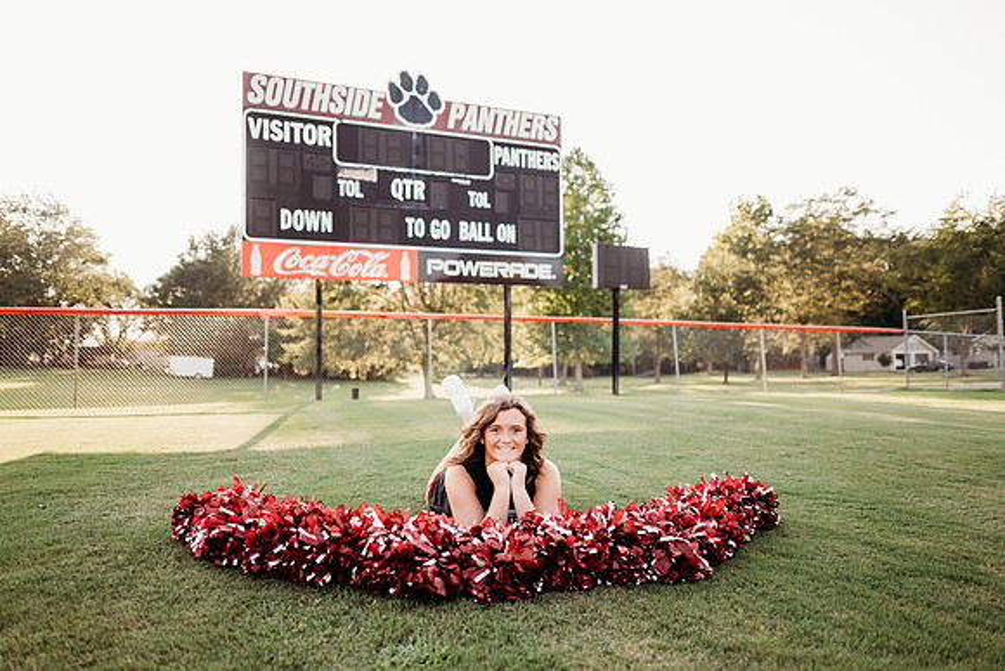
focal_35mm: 24
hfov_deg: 73.7
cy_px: 336
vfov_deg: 53.2
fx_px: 670
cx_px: 502
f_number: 2
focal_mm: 24
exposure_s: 1/500
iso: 125
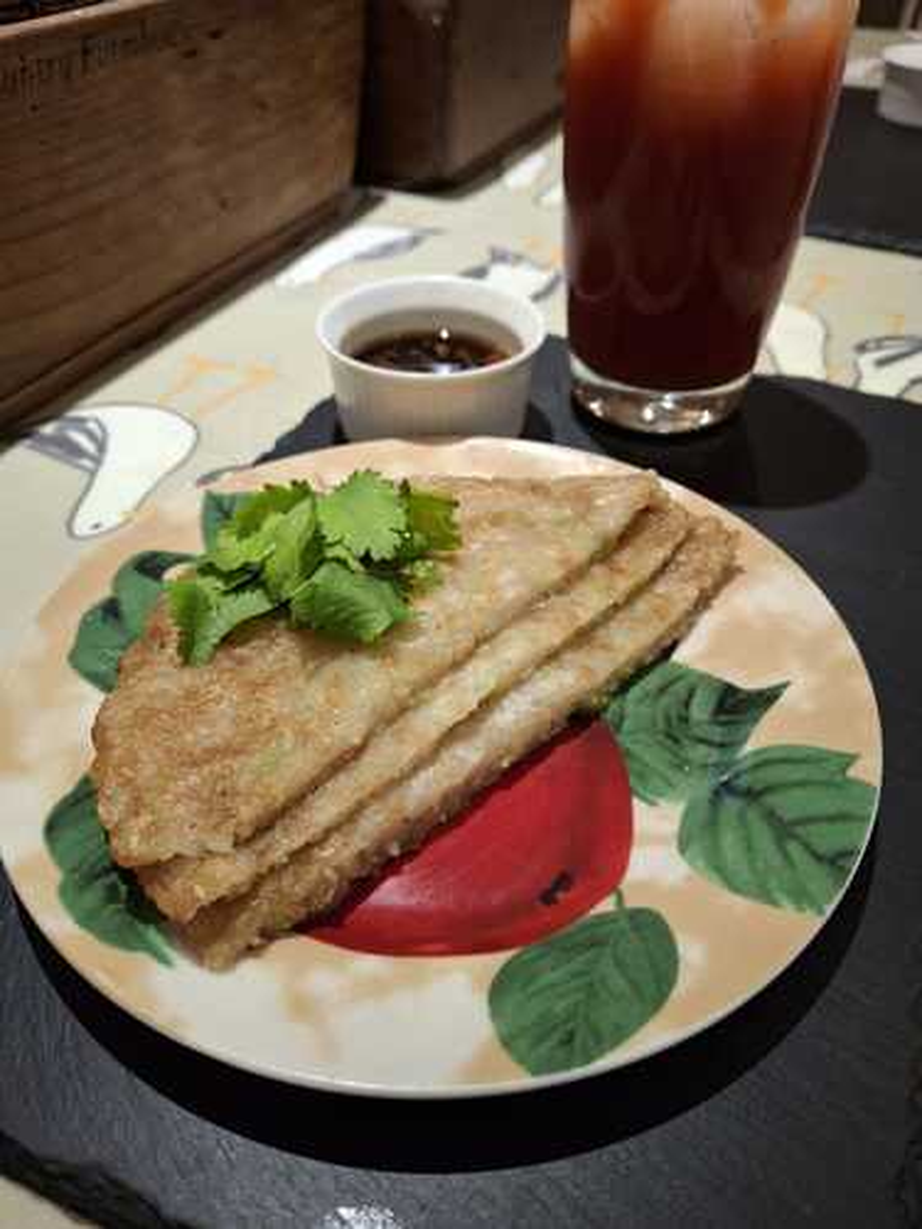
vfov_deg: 69.4
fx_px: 888
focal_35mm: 25
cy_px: 614
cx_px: 461
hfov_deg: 54.9
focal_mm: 4.69
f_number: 1.8
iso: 250
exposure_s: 1/50
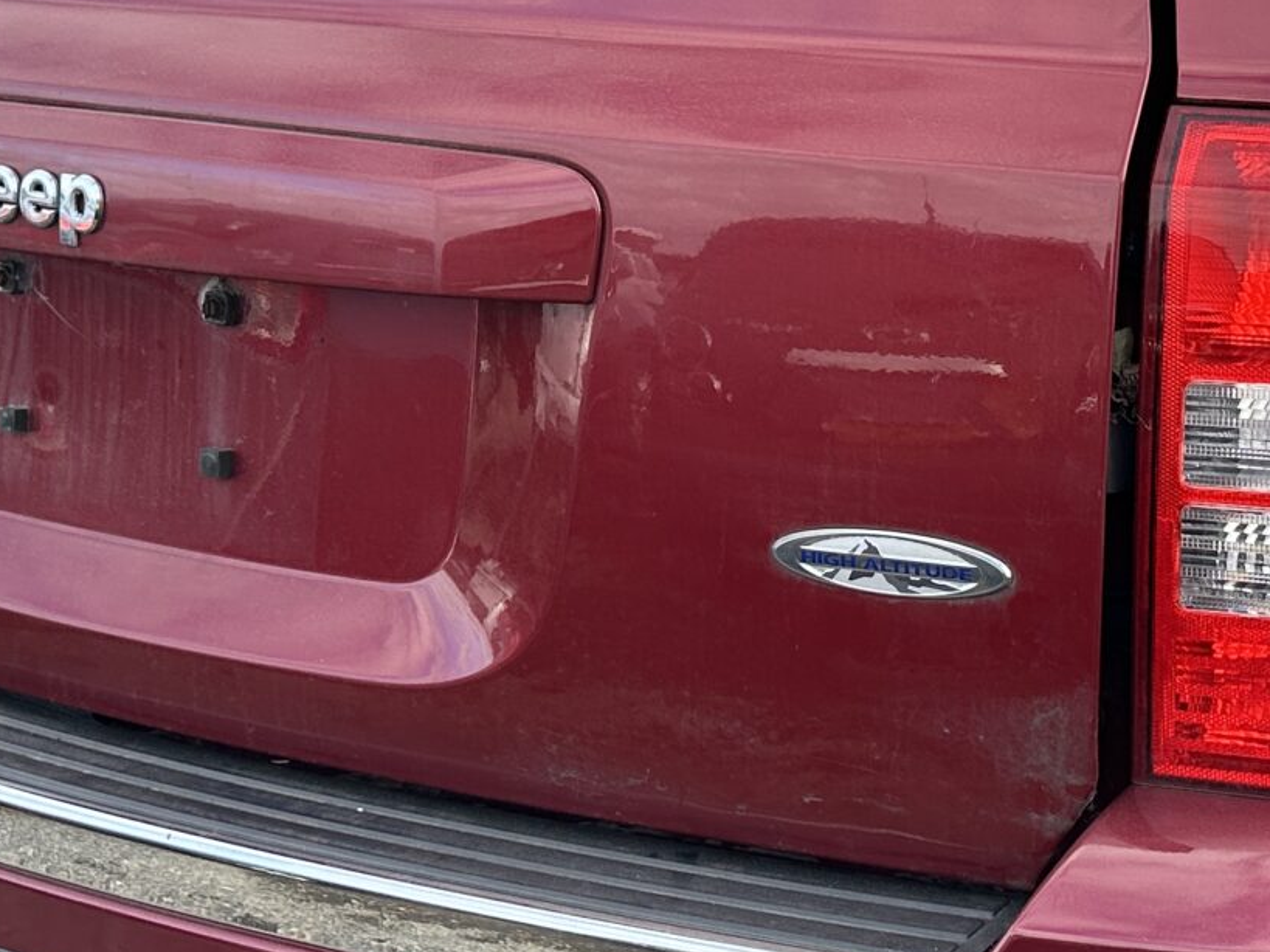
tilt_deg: -10.6
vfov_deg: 19.6
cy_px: 298
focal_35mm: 75
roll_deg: +0.8
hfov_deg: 25.6
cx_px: 975
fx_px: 2751
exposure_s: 1/762
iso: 80
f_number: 1.78
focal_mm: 6.86
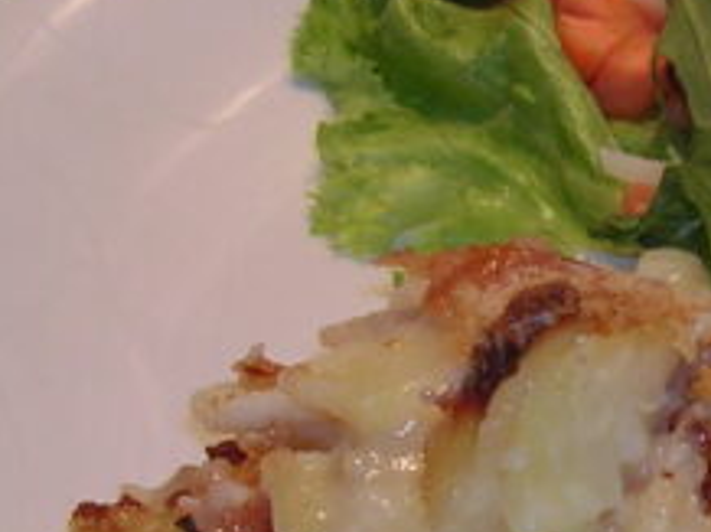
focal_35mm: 134
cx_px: 1031
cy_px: 264
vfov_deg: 11.0
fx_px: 2749
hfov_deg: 13.9
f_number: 2.8
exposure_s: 1/30
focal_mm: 5.8
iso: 100
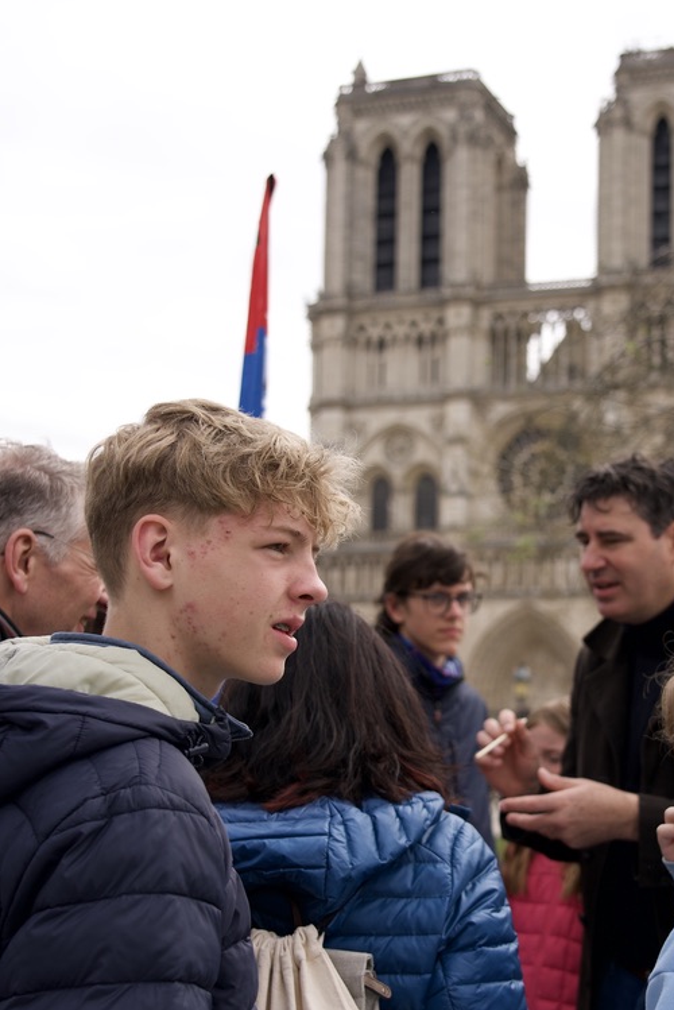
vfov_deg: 36.2
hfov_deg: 24.5
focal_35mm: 55
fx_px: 1543
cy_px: 577
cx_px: 456
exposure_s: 1/500
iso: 80
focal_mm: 38
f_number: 4.5
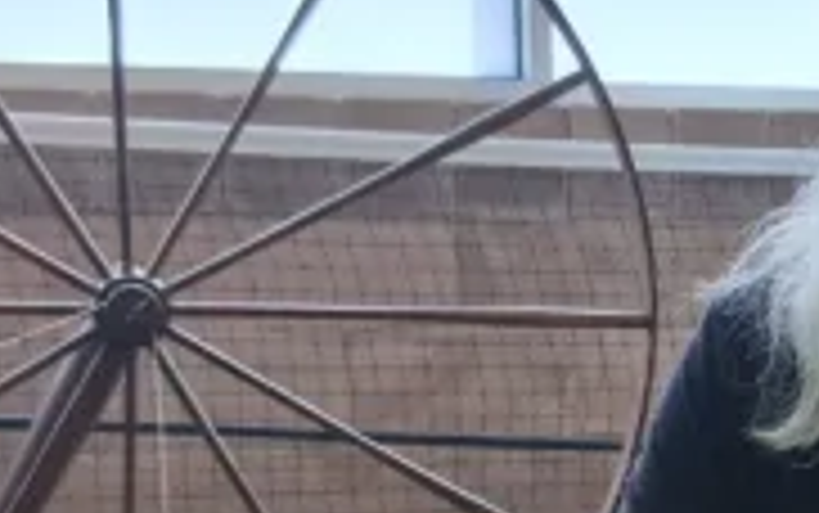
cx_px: 889
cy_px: 585
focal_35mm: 101
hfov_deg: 19.7
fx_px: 2256
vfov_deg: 12.7
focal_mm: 3.98
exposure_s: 1/120
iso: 125
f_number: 1.8
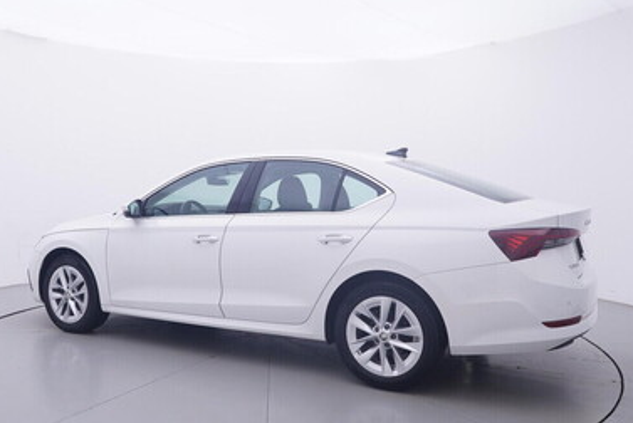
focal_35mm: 33
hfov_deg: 57.4
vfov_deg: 40.3
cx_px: 280
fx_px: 576
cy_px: 221
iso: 200
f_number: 5
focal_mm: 15
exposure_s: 1/80
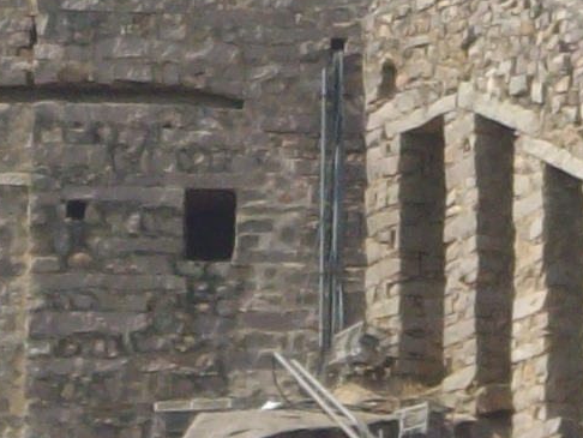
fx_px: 12671
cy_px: -599
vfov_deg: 2.0
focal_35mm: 752
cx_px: 482
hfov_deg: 2.6
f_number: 5.2
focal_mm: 18.6
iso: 80
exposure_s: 1/320
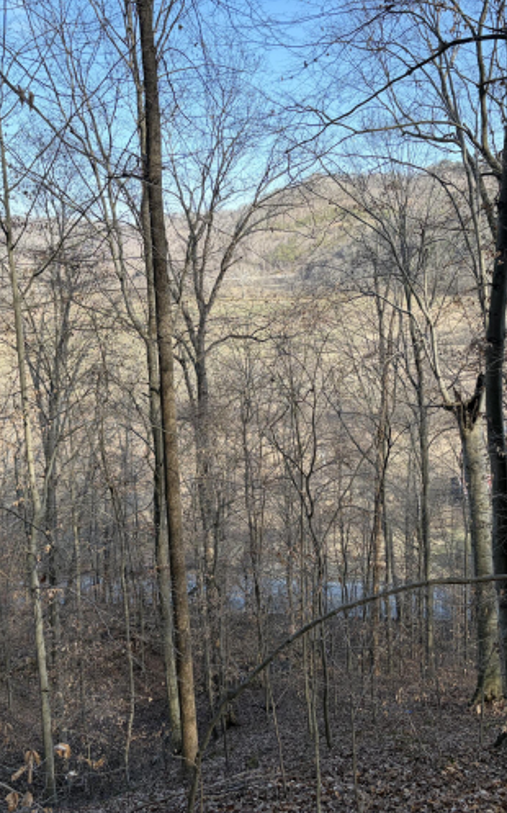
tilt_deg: -10.9
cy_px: 407
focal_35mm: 37
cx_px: 251
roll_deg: +2.7
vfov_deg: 52.8
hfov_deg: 34.4
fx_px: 819
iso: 64
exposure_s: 1/840
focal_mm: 5.96
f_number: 1.6
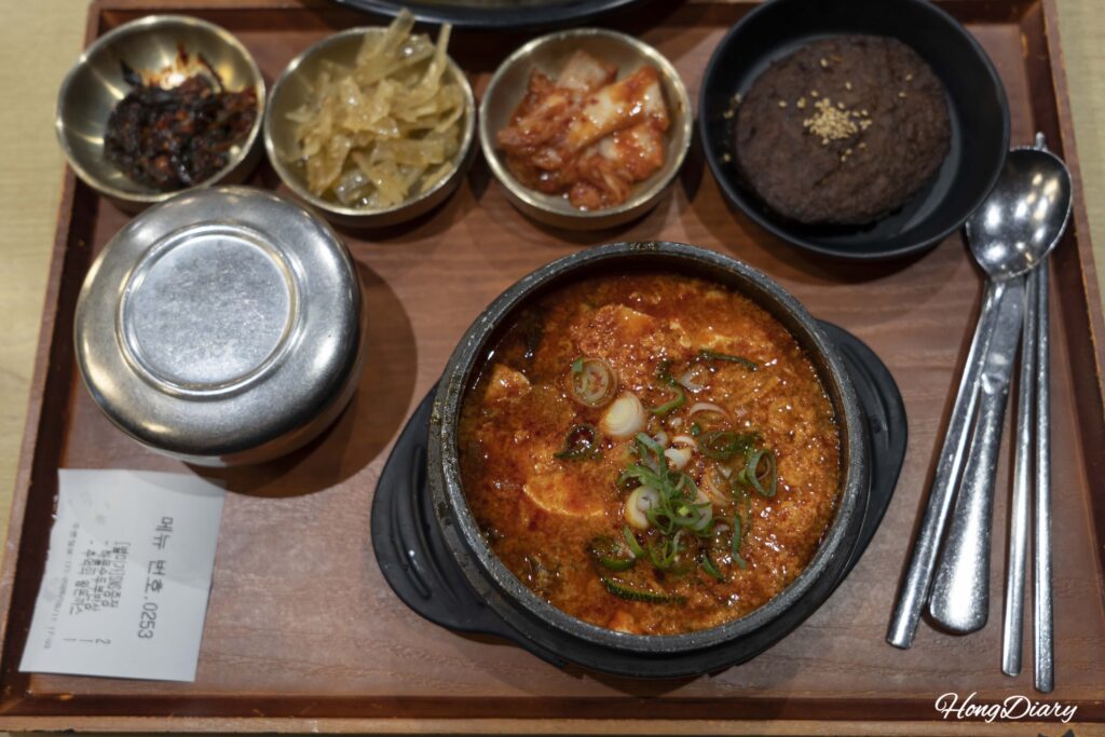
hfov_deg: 55.8
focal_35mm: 34
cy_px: 368
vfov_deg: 38.9
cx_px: 552
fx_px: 1044
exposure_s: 1/40
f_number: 4.5
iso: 640
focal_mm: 34
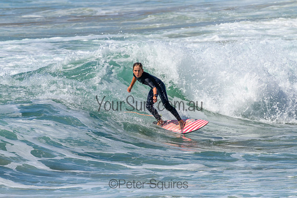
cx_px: 148
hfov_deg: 1.9
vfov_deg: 1.3
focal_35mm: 1101
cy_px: 99
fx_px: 9081
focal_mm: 800
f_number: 11
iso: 640
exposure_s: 1/2000
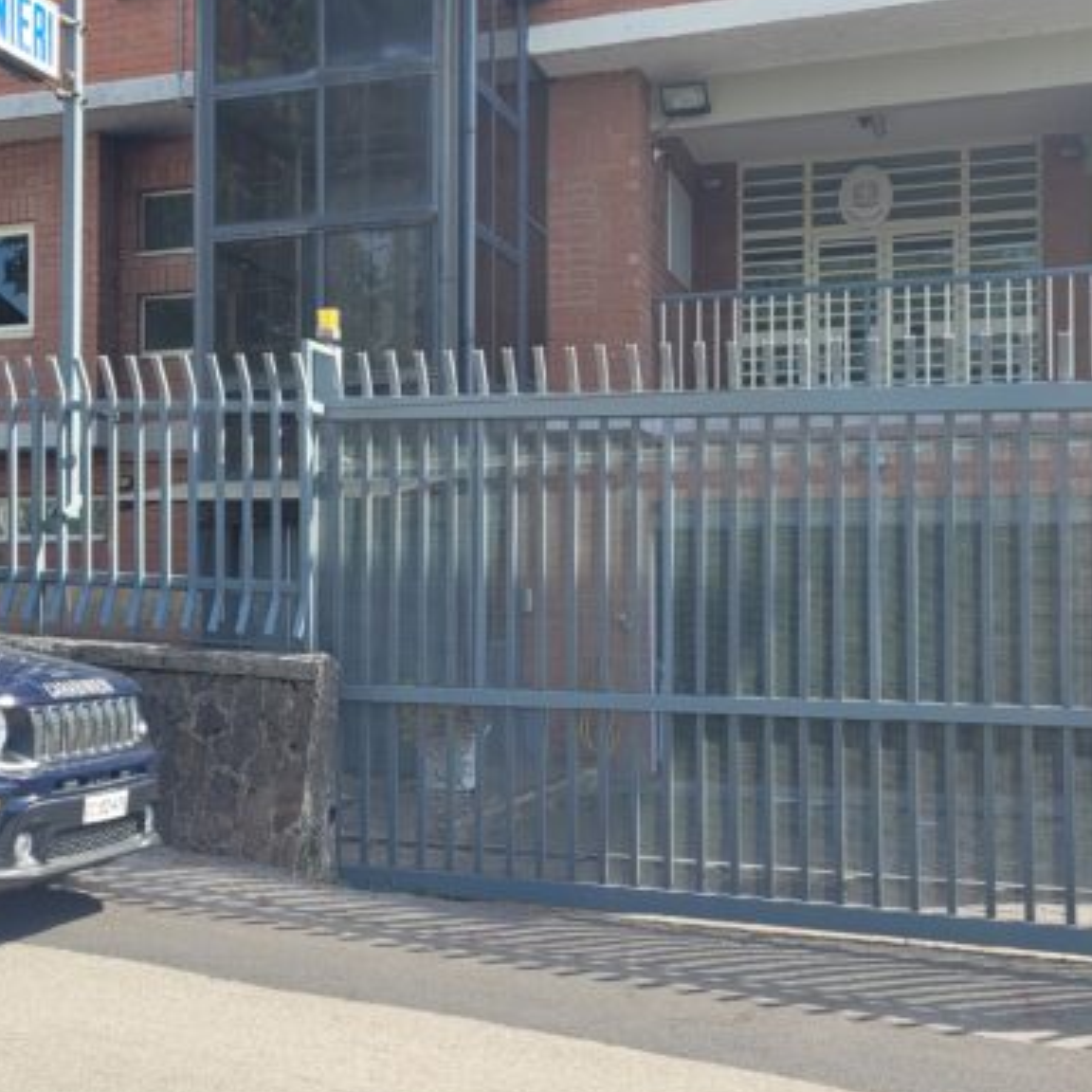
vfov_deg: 36.8
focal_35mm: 46
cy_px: 543
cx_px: 256
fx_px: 1642
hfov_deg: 35.8
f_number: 1.8
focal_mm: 5.4
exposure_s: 1/752
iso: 40
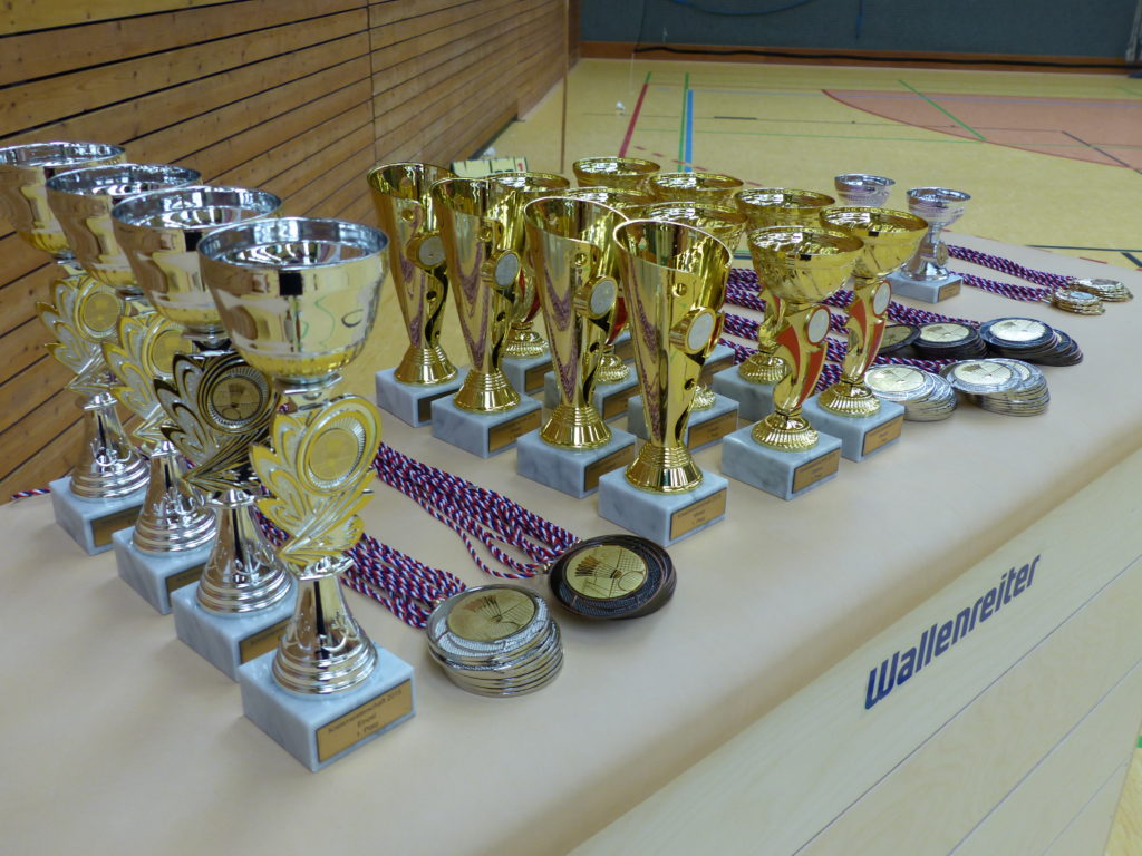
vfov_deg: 42.9
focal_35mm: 33
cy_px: 428
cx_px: 571
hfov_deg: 55.4
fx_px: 1089
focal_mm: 5.9
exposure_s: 1/60
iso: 125
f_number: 2.8
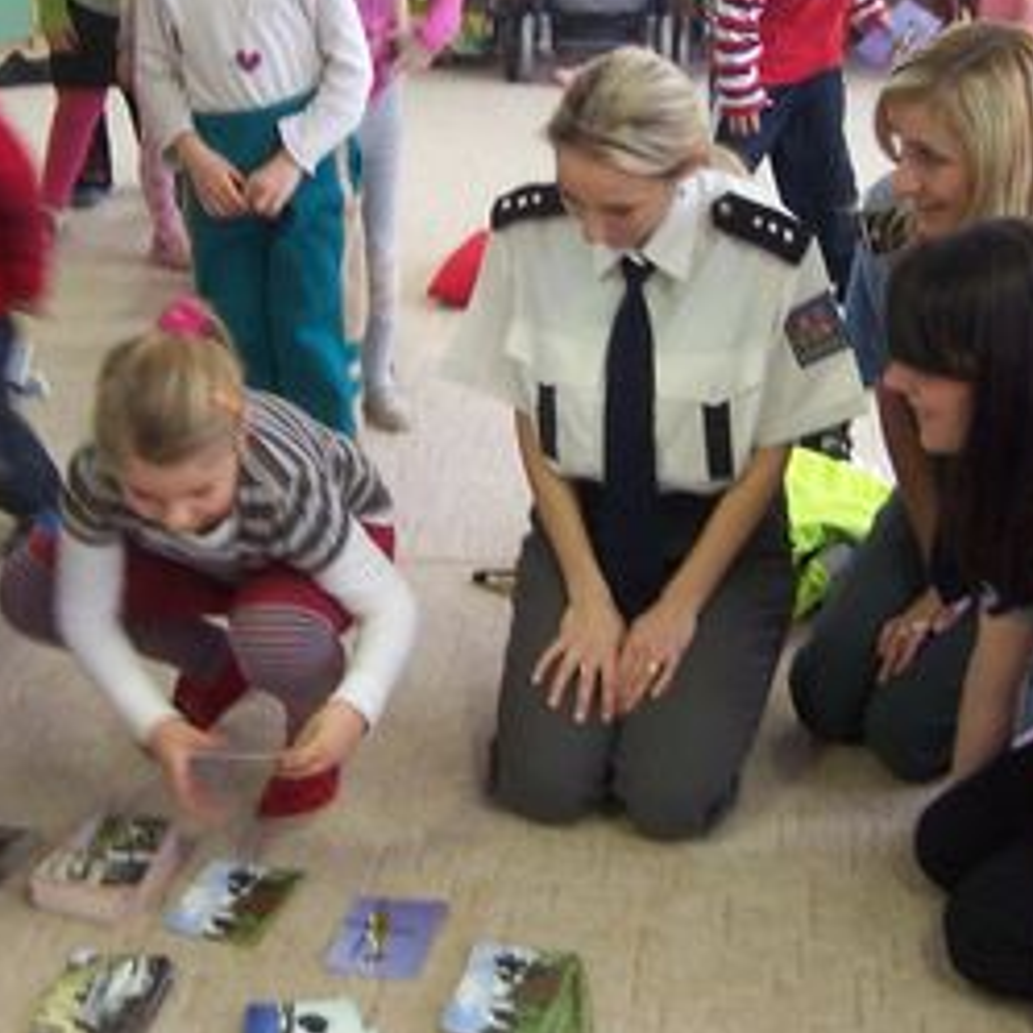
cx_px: 469
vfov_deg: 26.6
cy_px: 297
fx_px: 2161
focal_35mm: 64
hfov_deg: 26.9
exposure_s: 1/20
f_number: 3
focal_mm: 6
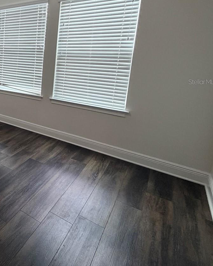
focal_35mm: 26
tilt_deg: -9.0
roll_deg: -0.2
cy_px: 82
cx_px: -35
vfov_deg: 63.7
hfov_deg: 40.8
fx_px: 205
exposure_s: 1/60
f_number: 2.2
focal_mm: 2.22
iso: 250
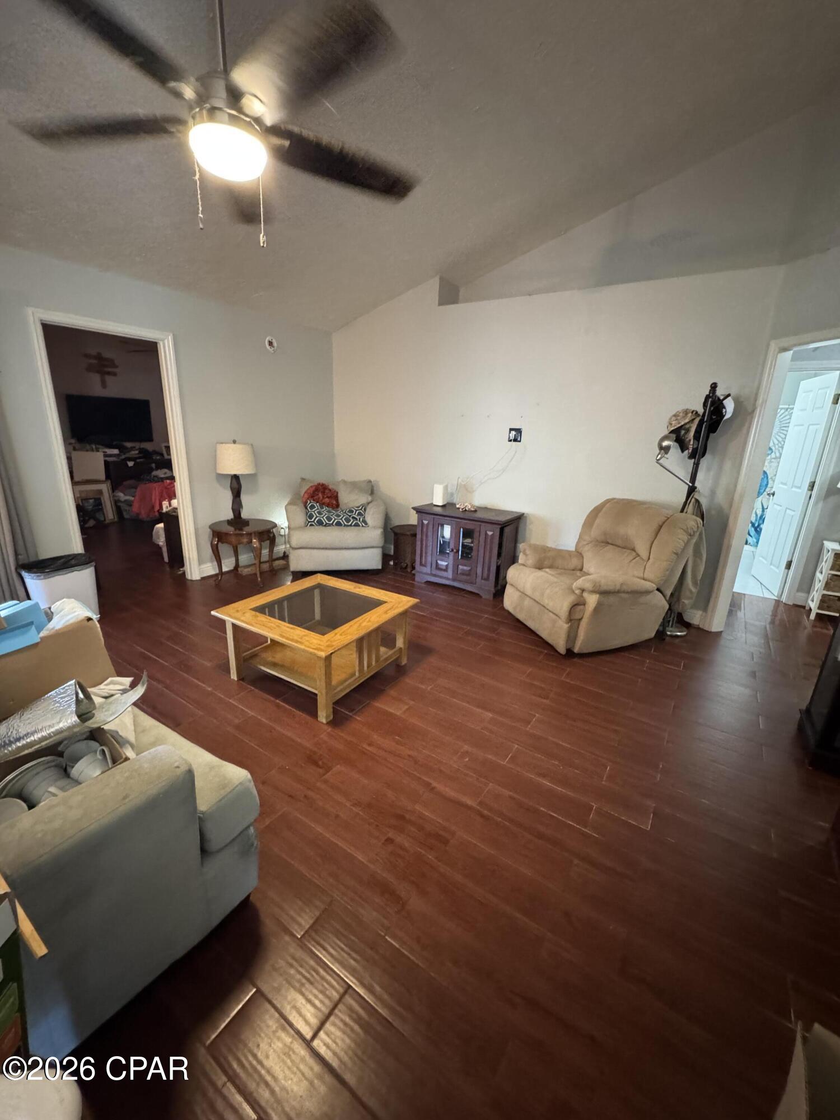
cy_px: 560
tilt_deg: -16.7
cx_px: 420
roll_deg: -1.1
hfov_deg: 85.7
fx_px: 453
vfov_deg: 102.1
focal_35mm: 14
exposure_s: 1/40
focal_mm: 2.22
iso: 1000
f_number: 2.2
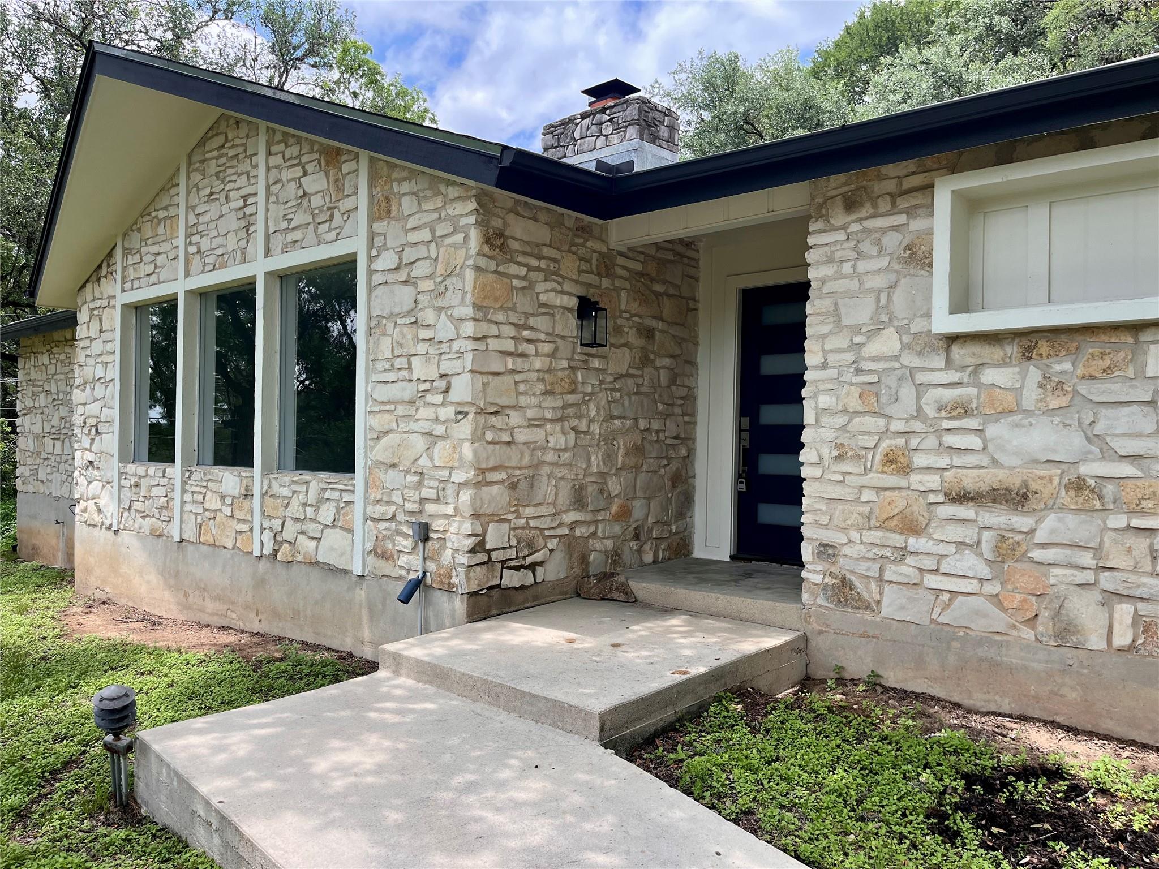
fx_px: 871
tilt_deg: -0.5
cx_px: 580
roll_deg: +0.0
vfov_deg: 53.1
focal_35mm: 26
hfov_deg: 67.3
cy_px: 434
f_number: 1.6
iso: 50
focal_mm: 5.1
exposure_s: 1/1028
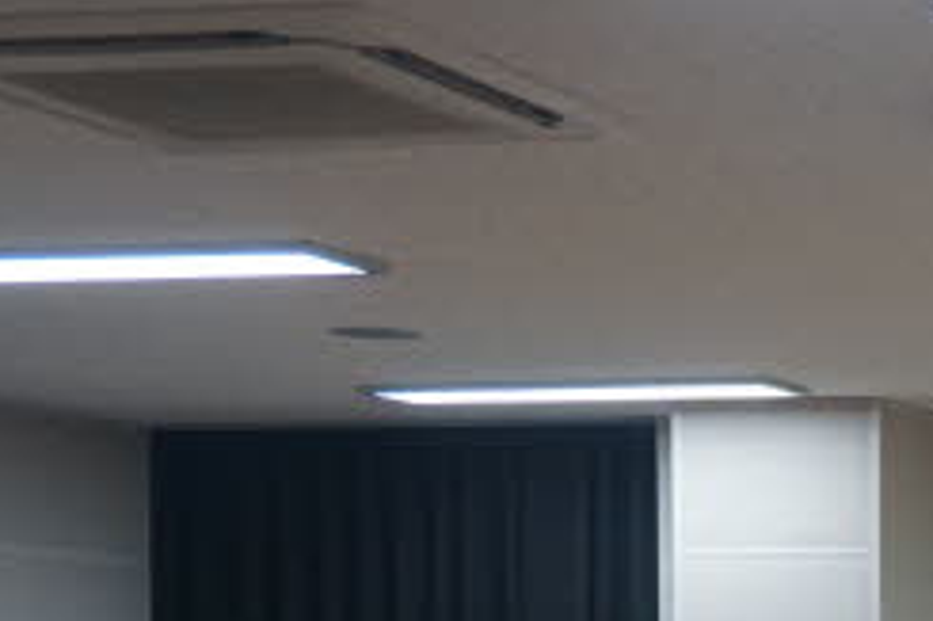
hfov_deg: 15.8
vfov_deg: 10.8
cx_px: 1360
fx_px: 3101
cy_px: 1072
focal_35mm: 120
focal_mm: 23
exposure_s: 1/160
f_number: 4
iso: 1000
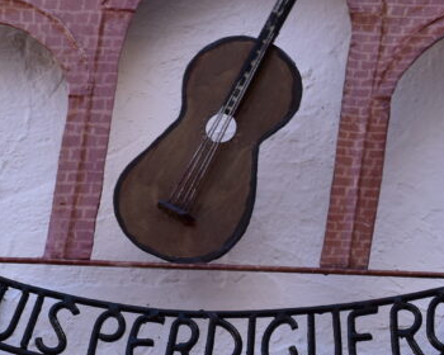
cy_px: -4
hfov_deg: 8.5
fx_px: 2975
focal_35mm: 226
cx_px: 260
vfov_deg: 6.8
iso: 400
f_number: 9
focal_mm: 55
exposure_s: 1/160
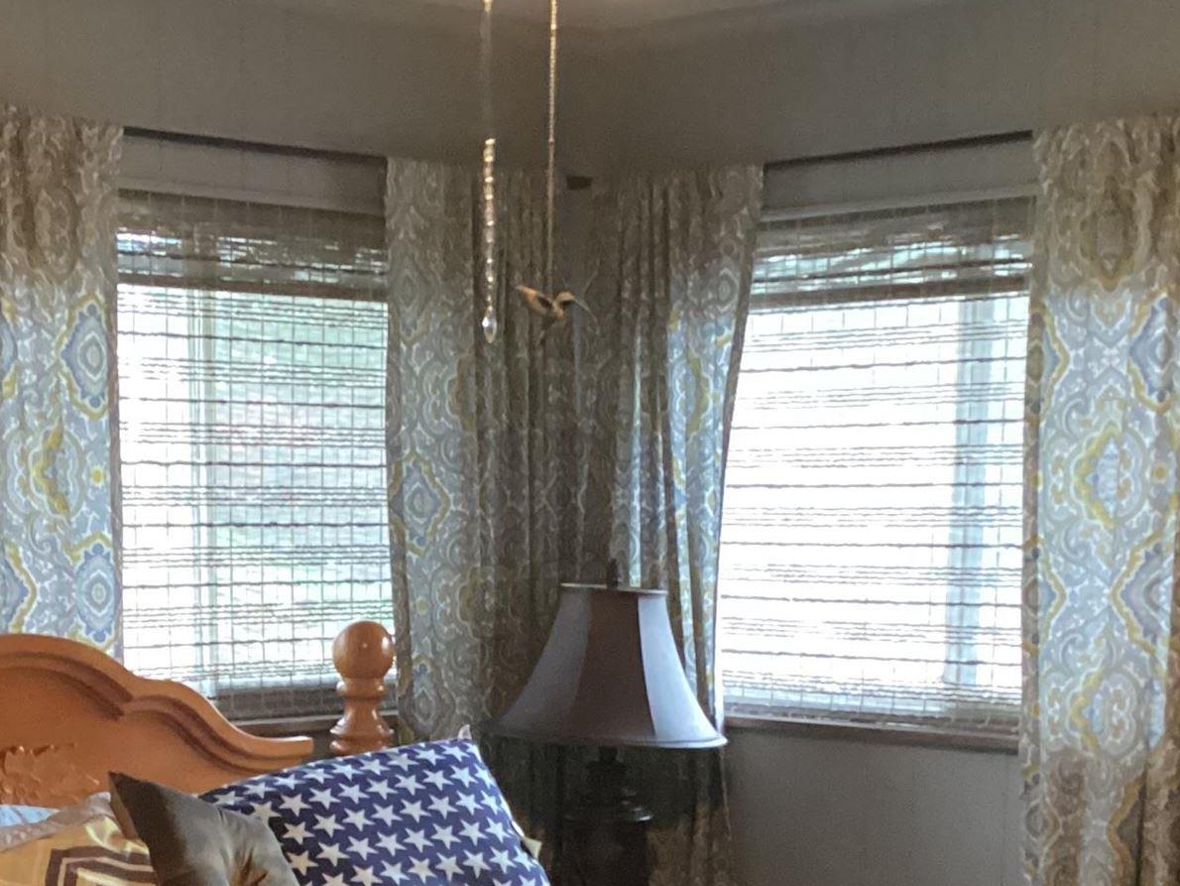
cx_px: 405
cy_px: 976
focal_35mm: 80
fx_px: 2728
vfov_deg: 17.8
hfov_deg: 24.3
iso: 640
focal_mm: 3.3
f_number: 2.4
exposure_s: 1/24
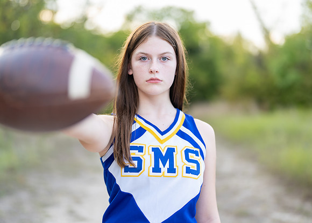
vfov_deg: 24.9
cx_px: 149
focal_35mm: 57
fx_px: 504
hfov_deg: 34.4
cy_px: 102
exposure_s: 1/500
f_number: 1.2
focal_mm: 50
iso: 100
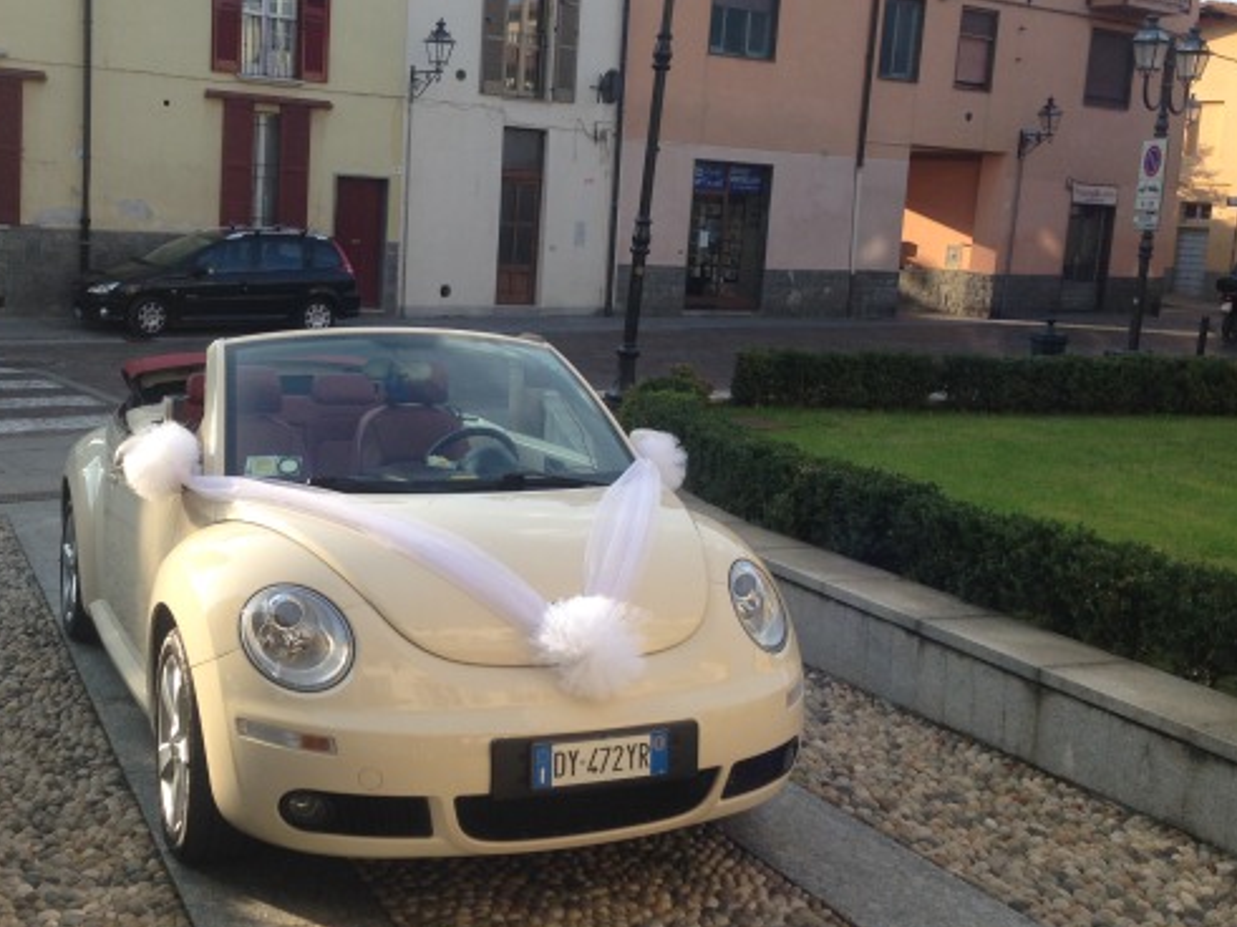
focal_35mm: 43
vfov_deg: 33.5
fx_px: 1536
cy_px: 401
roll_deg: -4.0
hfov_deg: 43.6
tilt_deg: -6.3
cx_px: 489
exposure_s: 1/526
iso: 50
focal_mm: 4.12
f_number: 2.4
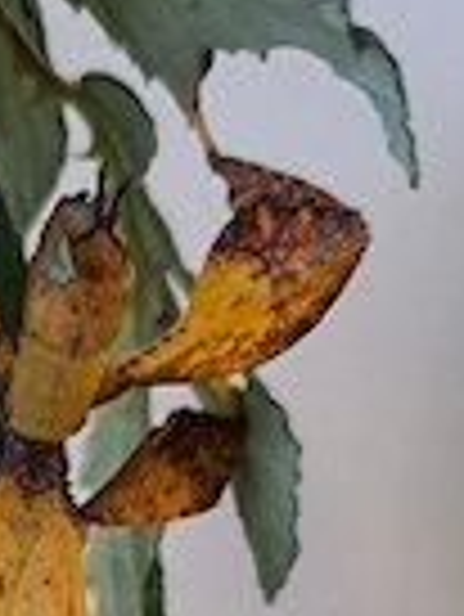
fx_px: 1249
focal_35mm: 70
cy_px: 733
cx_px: -32
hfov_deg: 20.2
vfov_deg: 25.1
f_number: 1.8
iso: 800
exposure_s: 1/20
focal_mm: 5.23
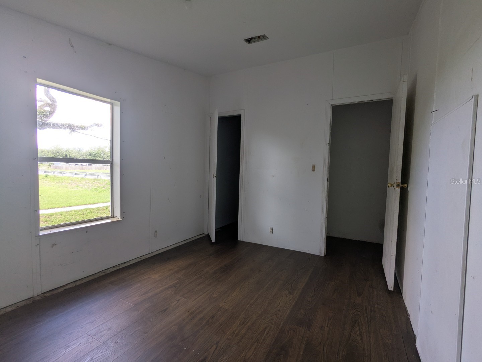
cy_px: 181
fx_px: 223
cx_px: 241
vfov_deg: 78.1
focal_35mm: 16
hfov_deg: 94.5
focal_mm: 2.35
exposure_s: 1/120
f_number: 2.2
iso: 66
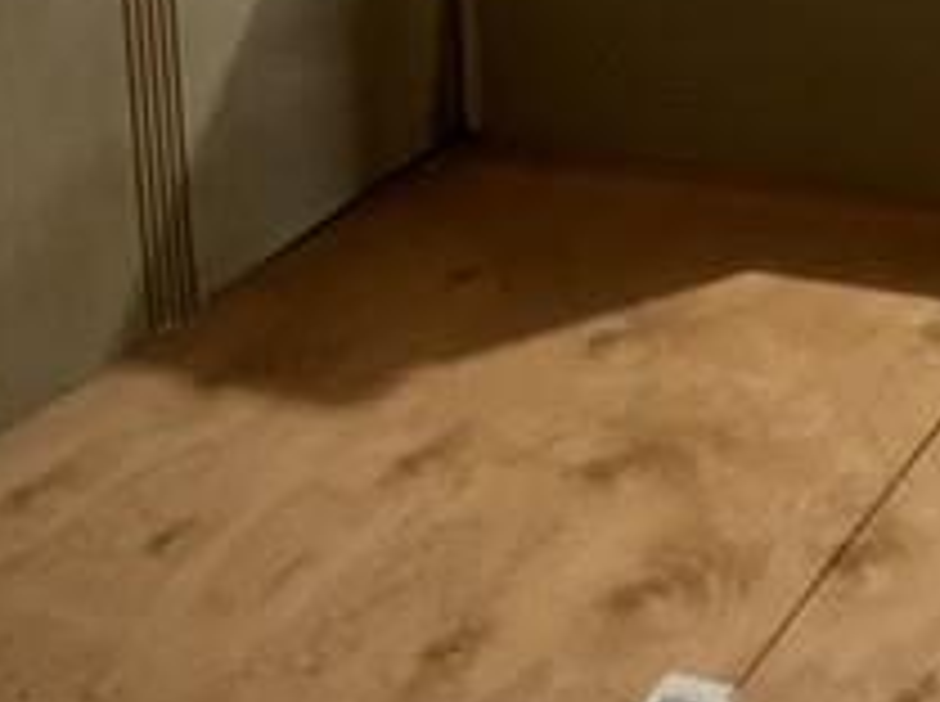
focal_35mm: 89
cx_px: 913
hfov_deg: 21.4
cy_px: -356
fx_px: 2413
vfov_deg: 15.3
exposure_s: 1/40
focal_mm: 3
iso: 250
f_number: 1.8
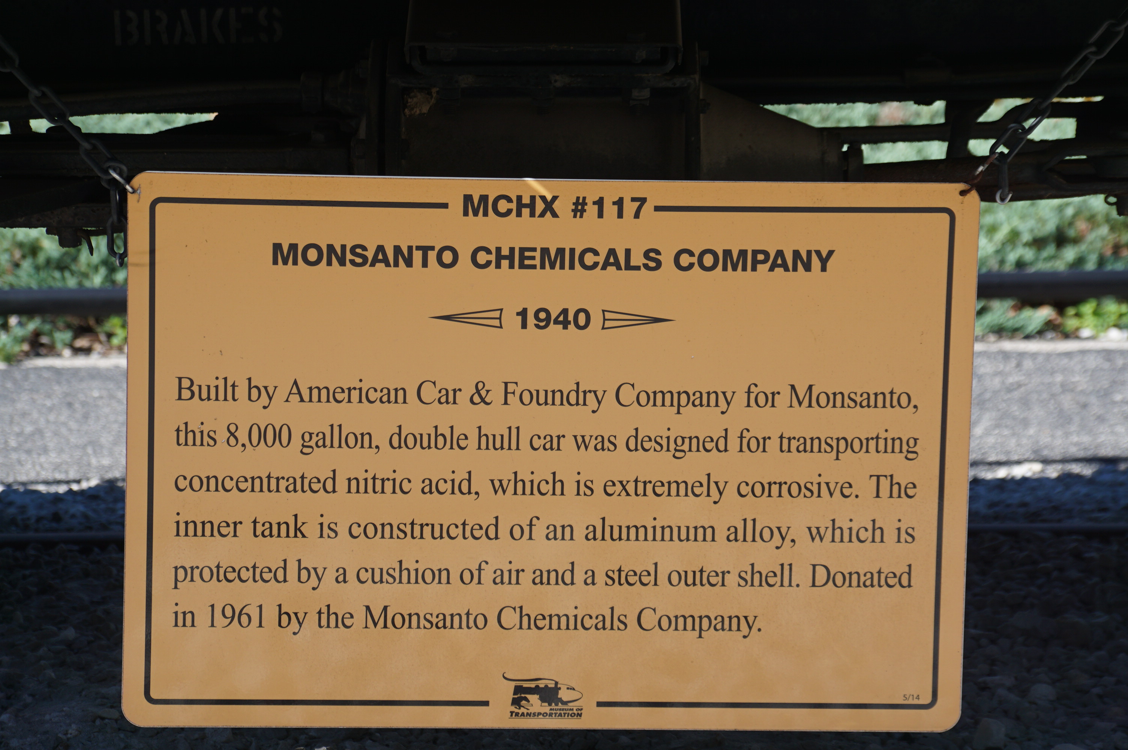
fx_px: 5165
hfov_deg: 12.5
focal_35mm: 165
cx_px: 564
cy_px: 375
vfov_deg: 8.3
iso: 100
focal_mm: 110
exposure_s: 1/200
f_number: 5.6
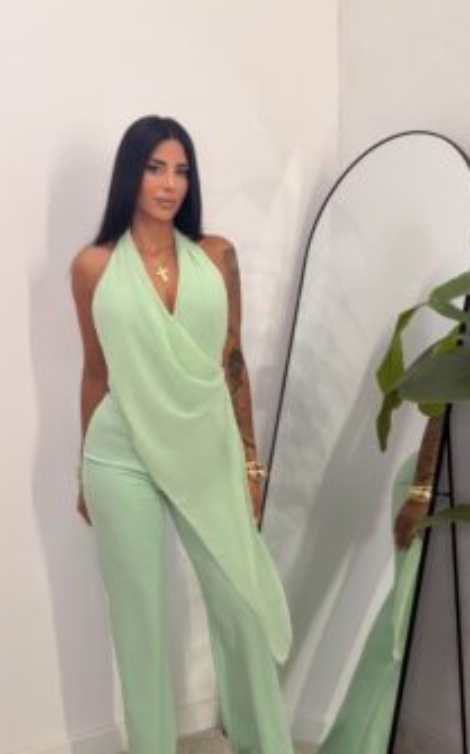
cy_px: 401
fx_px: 780
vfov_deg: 51.5
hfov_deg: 33.5
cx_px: 202
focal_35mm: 38
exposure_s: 1/112
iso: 80
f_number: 1.9
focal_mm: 2.71
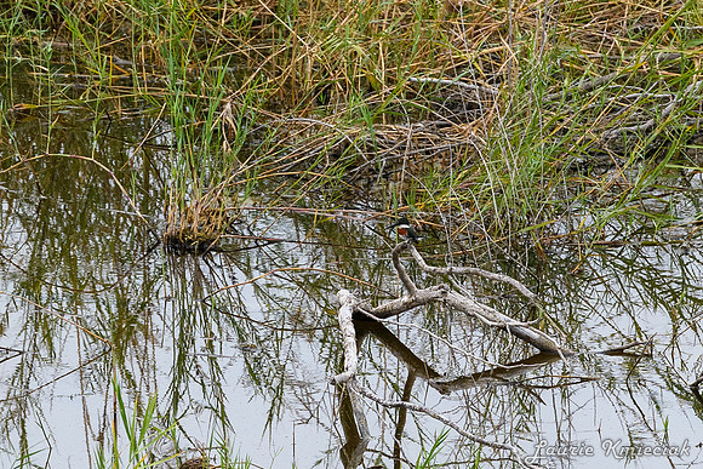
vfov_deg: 1.6
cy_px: 275
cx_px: 405
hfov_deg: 2.4
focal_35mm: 858
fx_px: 16750
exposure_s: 1/1250
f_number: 4.5
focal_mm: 200
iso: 640
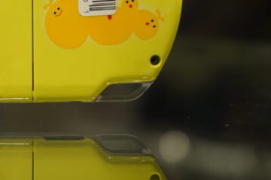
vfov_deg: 6.9
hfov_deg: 10.2
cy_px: -12
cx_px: -59
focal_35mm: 199
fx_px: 1498
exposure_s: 1/50
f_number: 5.6
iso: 640
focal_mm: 70
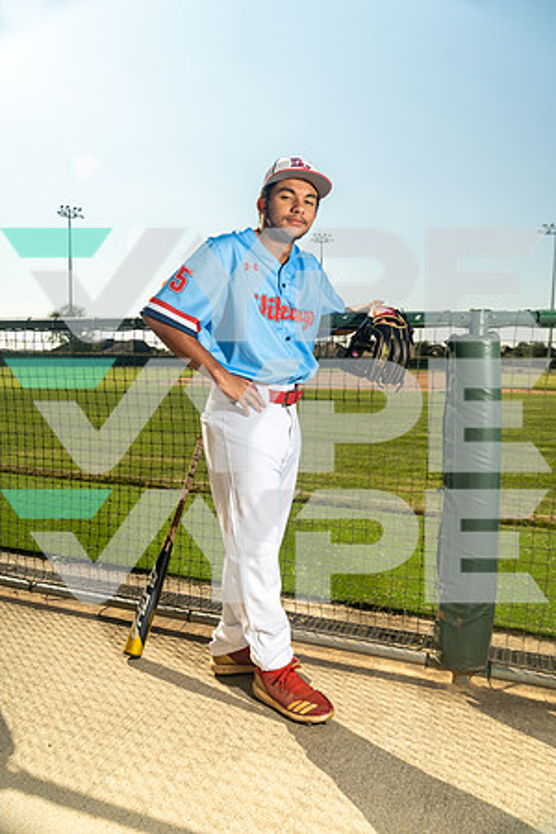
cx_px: 278
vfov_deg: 69.4
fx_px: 602
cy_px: 417
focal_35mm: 26
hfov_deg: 49.6
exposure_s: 1/200
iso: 500
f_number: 5
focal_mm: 26
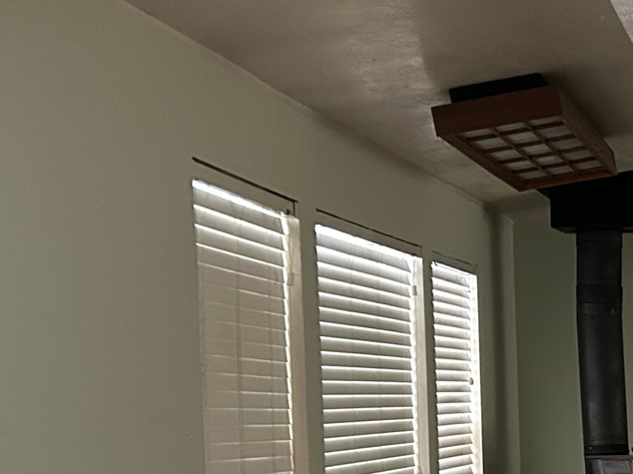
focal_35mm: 84
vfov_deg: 17.0
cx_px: 795
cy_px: 518
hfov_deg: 21.4
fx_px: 1535
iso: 500
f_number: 1.5
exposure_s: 1/40
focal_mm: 5.7
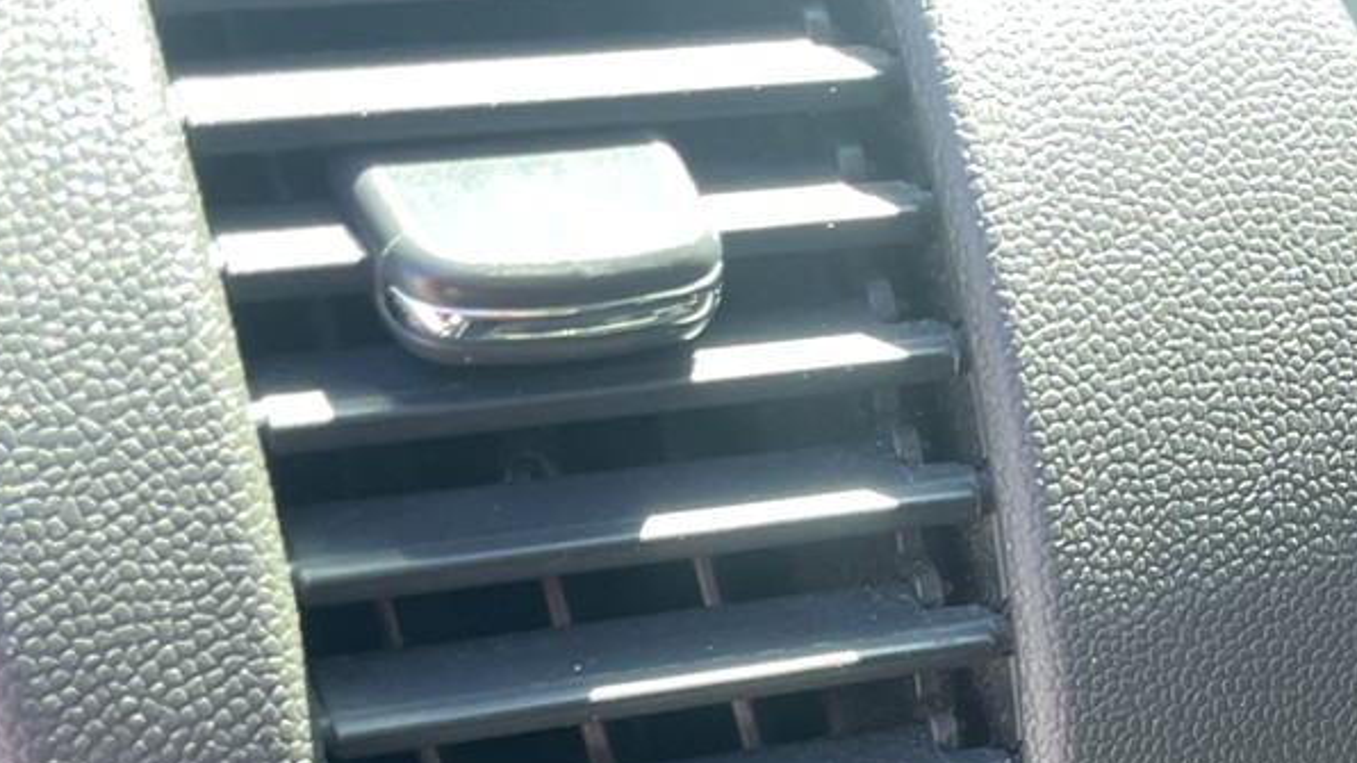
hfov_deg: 27.4
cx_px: 1059
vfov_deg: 14.1
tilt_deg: -24.9
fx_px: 2734
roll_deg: +0.9
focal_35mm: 76
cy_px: 1360
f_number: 1.6
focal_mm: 4.2
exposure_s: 1/121
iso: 100
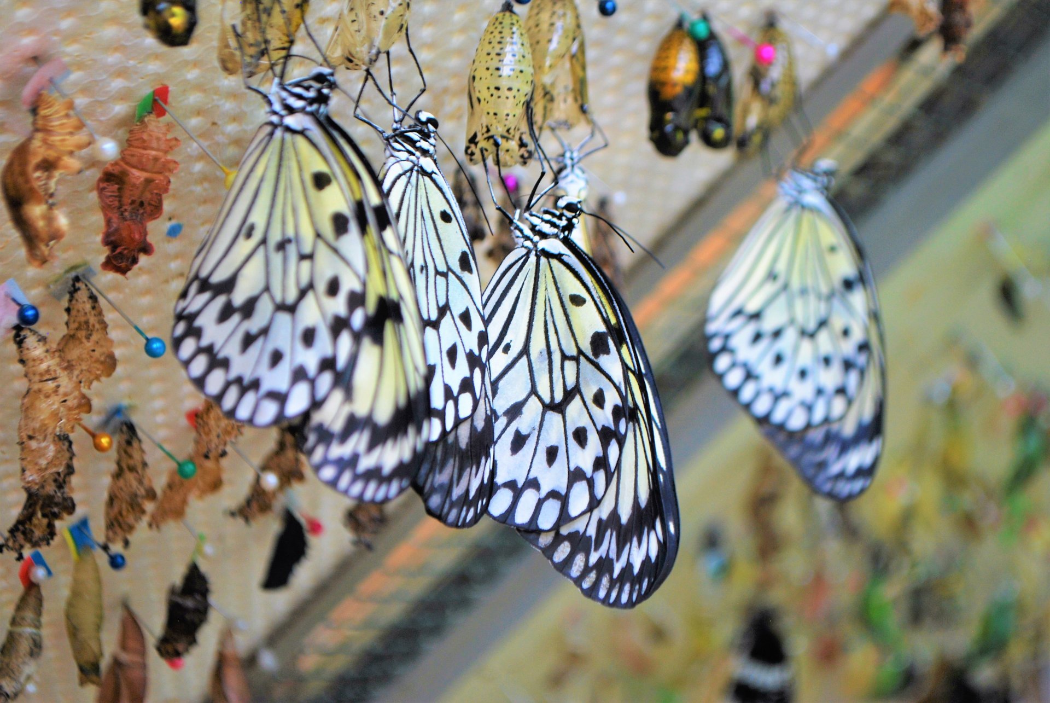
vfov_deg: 16.6
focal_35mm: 82
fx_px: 2409
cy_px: 352
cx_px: 525
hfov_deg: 24.6
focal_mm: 55
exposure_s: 1/30
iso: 250
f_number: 5.6
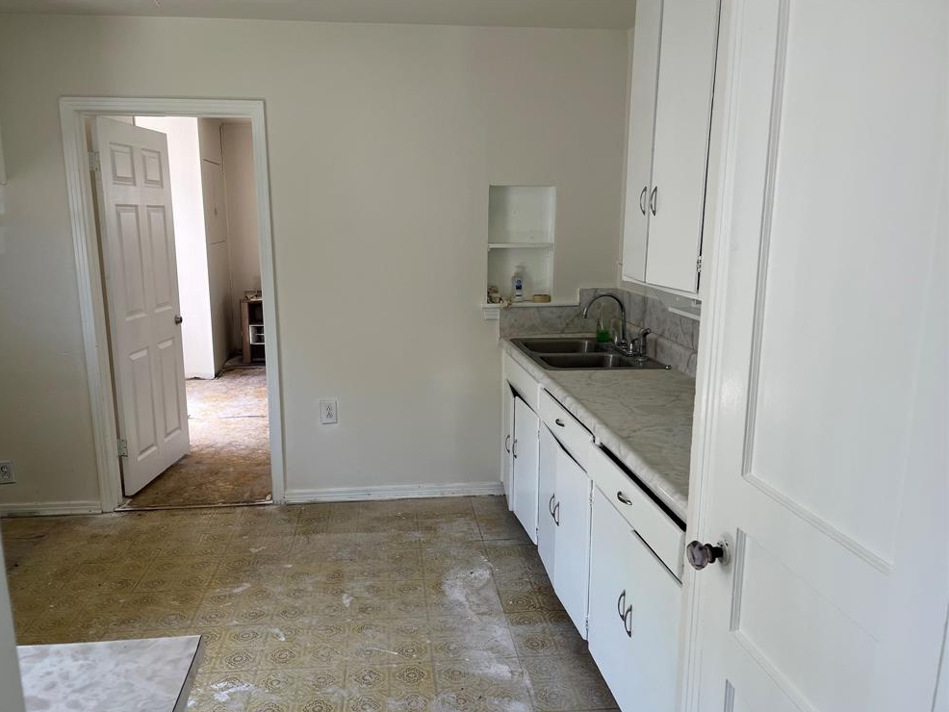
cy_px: 365
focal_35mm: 27
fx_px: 740
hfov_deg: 65.3
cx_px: 457
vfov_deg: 51.4
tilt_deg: -11.5
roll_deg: +0.3
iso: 50
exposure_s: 1/121
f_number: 1.6
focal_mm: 5.1
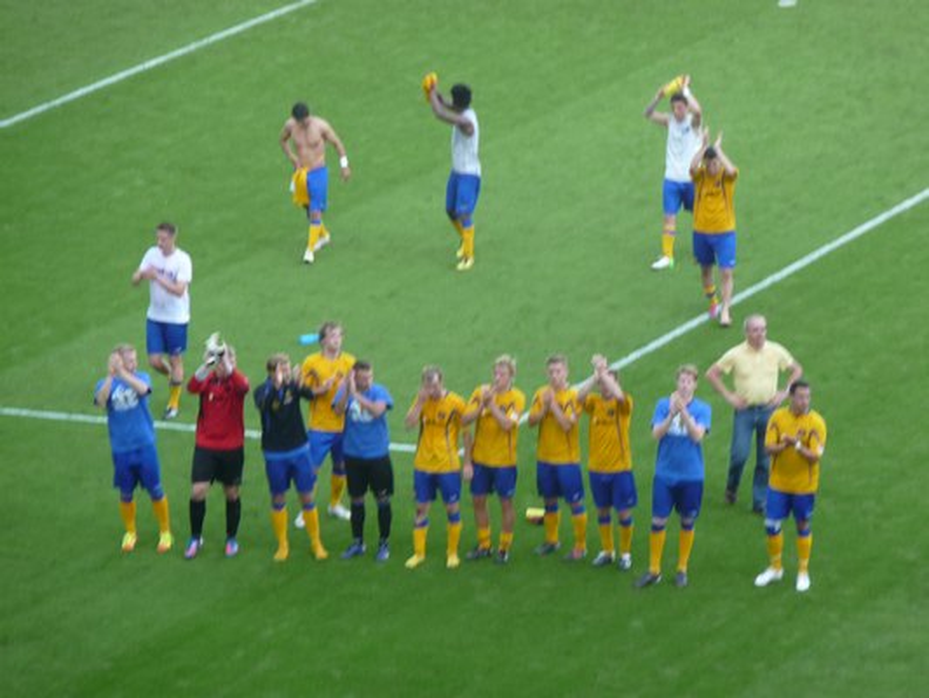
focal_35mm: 256
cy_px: 349
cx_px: 464
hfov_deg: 7.7
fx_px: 6872
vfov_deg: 5.8
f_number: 4.9
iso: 125
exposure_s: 1/60
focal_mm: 44
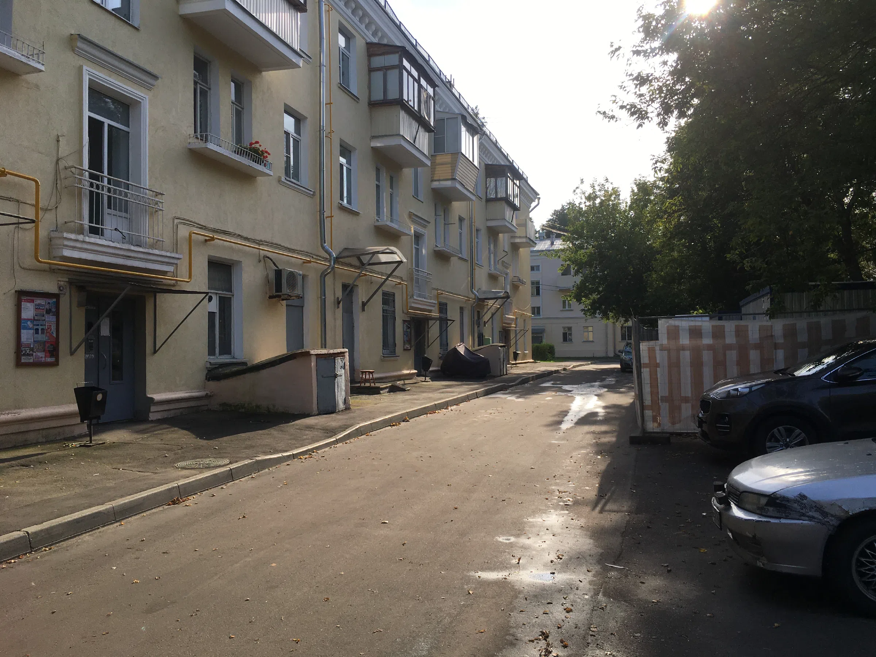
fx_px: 734
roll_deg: +0.8
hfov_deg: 61.7
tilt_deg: +4.1
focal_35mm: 29
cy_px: 328
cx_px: 438
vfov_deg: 48.2
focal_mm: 4.15
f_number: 2.2
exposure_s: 1/916
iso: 25
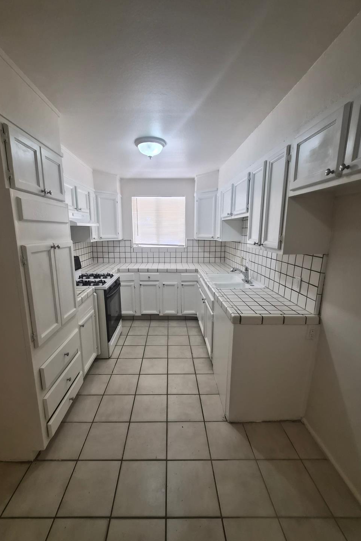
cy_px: 273
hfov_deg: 81.0
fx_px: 211
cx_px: 166
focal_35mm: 14
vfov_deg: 104.3
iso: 250
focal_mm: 1.7
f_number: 2.2
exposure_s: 1/60
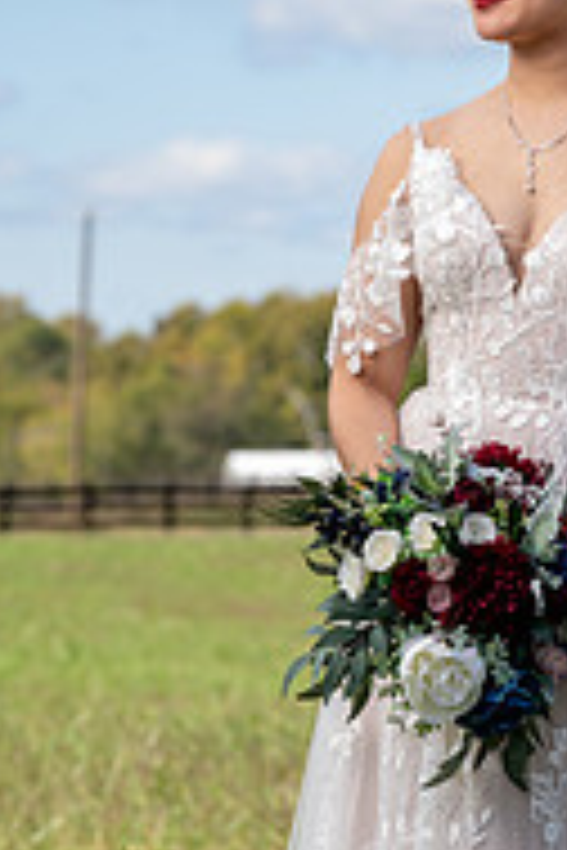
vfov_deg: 7.9
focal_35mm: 262
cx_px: 508
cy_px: 432
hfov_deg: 5.2
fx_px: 6189
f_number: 5.6
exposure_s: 1/200
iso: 64
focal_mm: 110
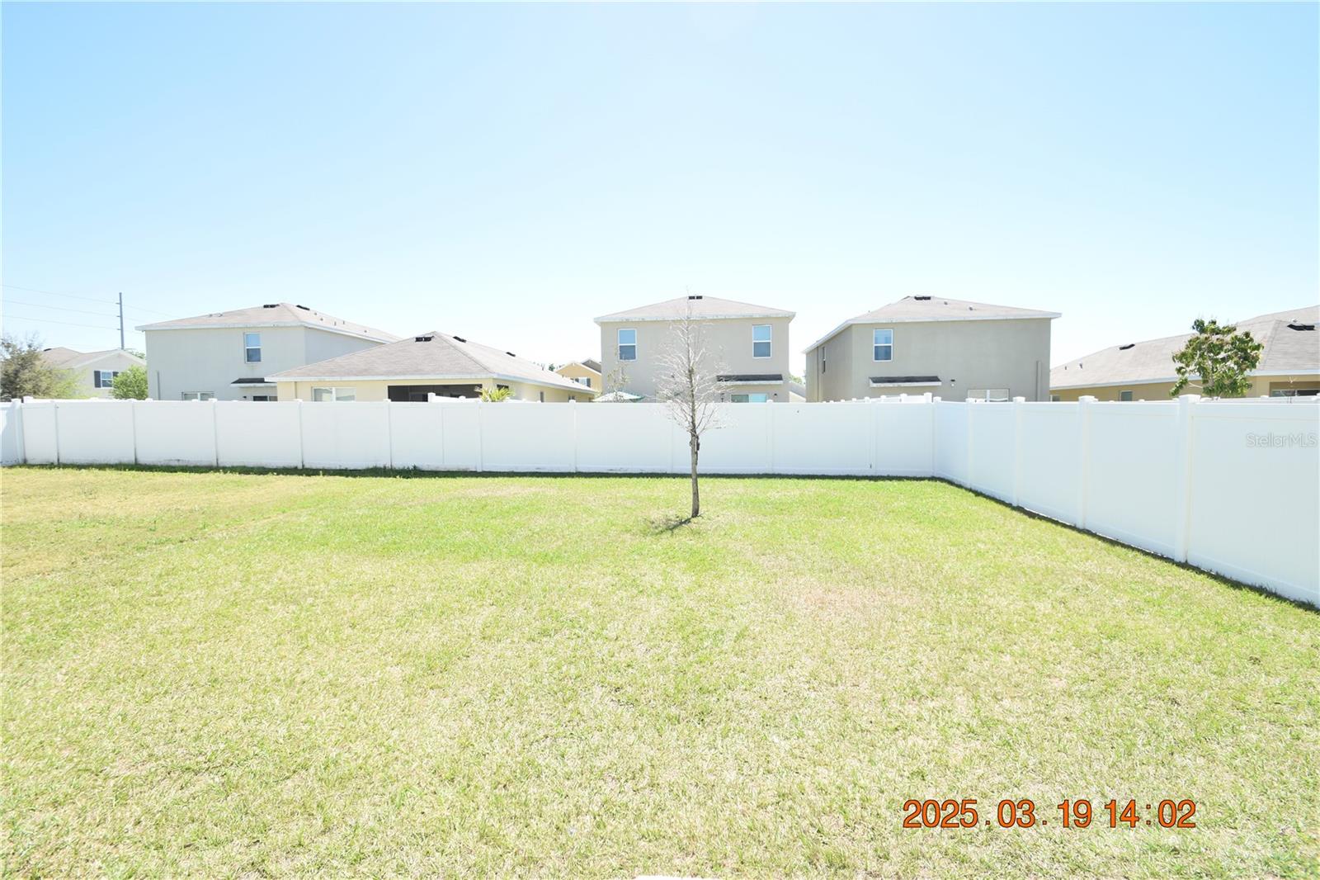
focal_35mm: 15
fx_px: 550
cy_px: 440
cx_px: 660
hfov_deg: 100.4
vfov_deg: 77.3
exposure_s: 1/250
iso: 220
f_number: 8
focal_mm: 10
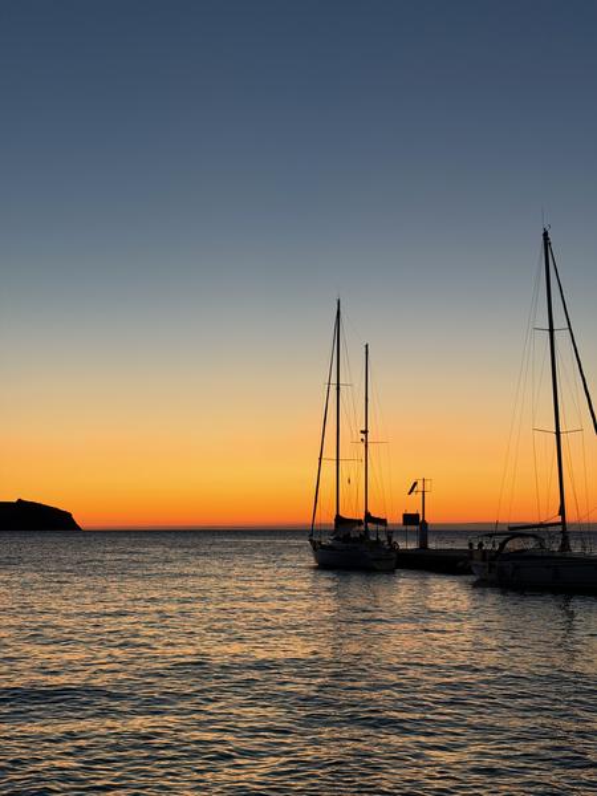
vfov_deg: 39.7
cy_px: 398
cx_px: 298
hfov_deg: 30.3
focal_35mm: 48
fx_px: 1104
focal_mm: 6.76
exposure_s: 1/85
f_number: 1.78
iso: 100
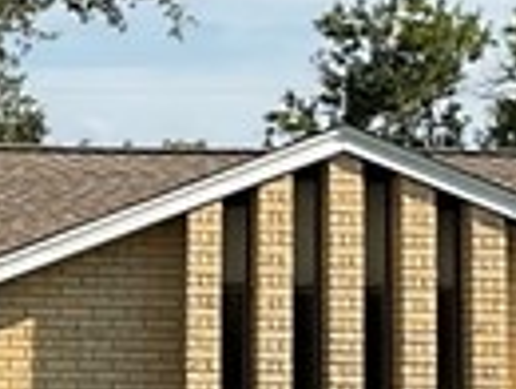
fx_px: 3405
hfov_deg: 8.6
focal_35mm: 228
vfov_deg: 6.5
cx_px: -107
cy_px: 12
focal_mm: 3
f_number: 1.8
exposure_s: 1/1534
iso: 16
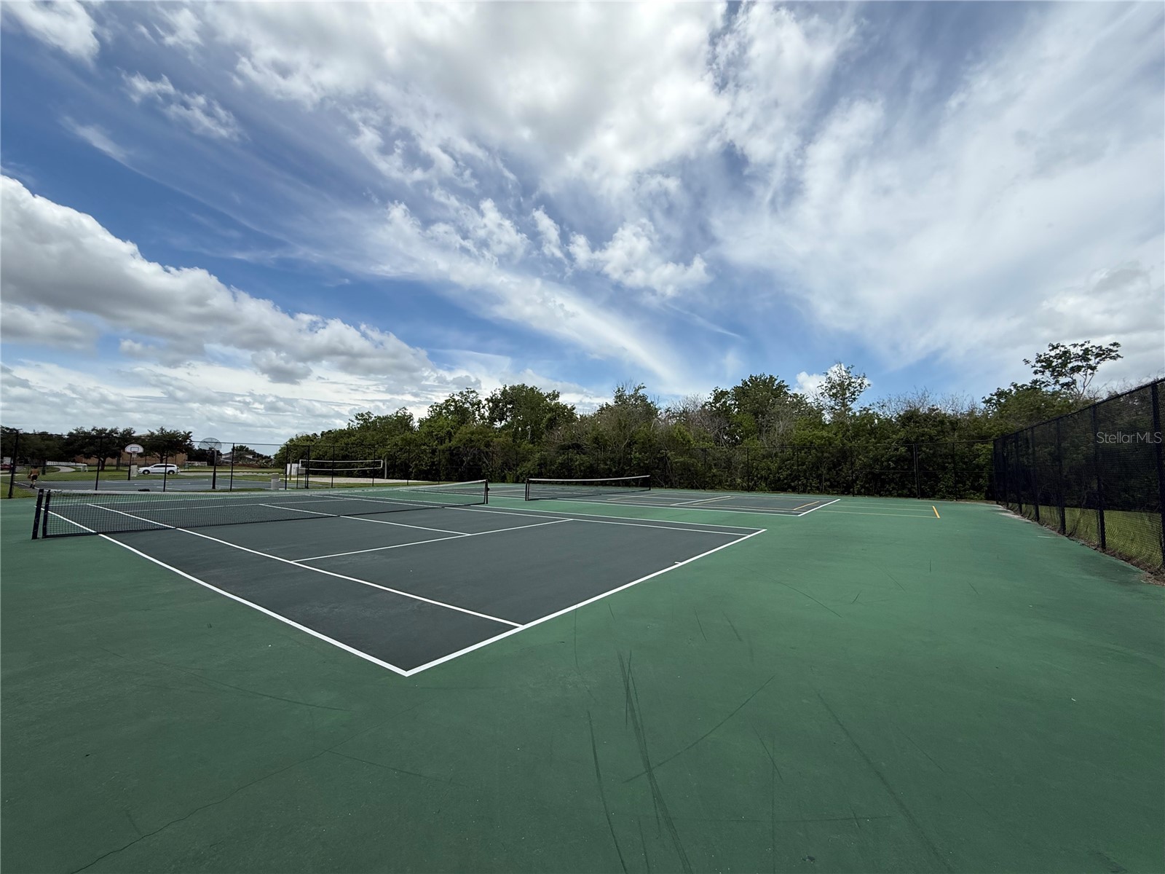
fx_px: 471
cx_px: 582
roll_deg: -0.5
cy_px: 437
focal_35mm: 14
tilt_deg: +4.7
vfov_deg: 85.7
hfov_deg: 102.1
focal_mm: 2.22
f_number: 2.2
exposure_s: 1/2841
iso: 50
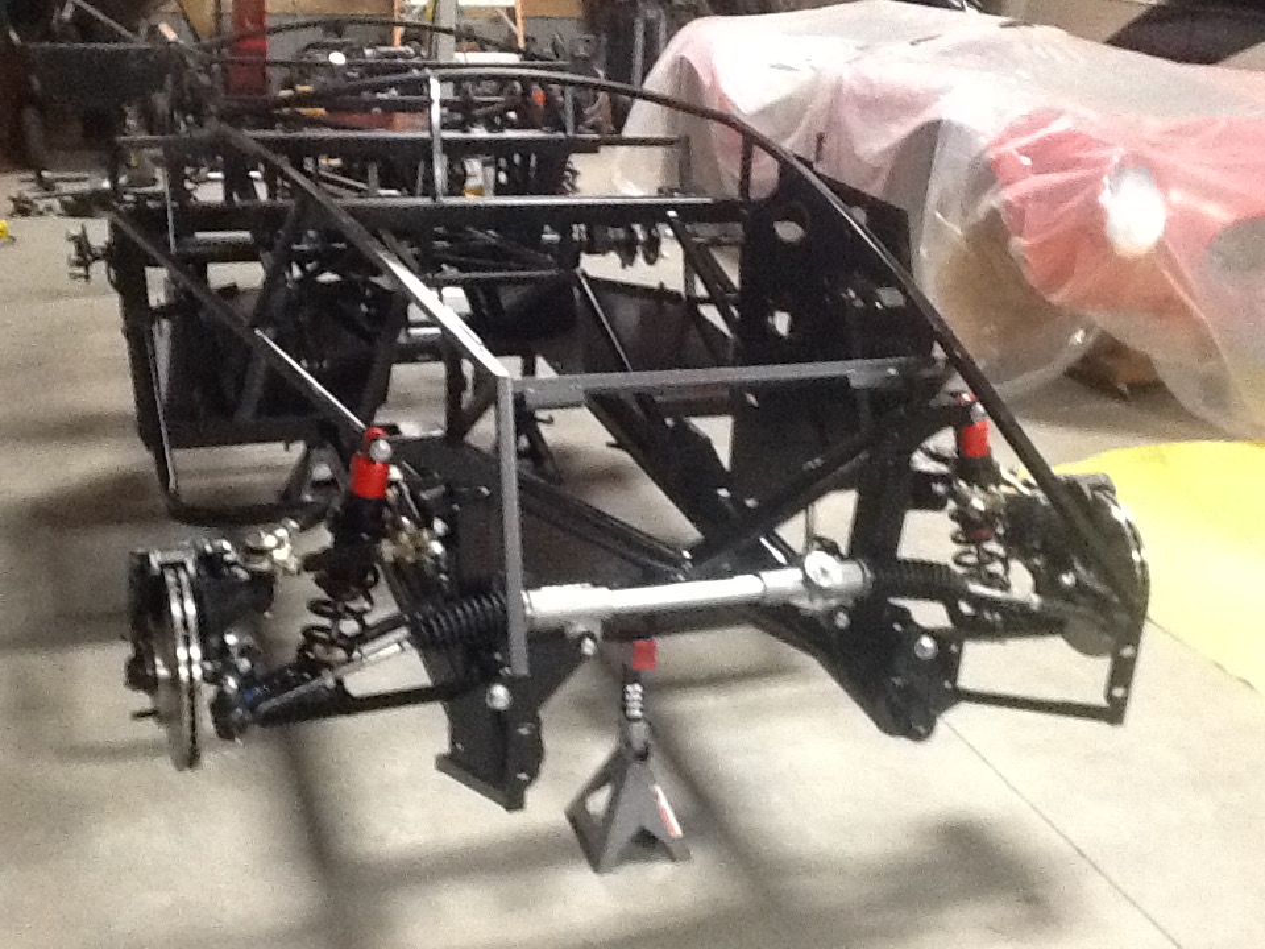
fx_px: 1608
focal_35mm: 44
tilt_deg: -22.8
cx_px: 632
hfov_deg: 42.9
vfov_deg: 32.9
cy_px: 474
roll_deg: -0.9
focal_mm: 2.03
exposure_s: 1/17
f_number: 2.4
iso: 320
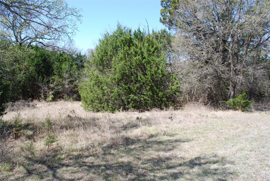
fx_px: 203
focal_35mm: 27
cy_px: 90
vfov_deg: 48.1
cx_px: 135
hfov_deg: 67.3
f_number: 6.3
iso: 100
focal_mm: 18
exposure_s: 1/160
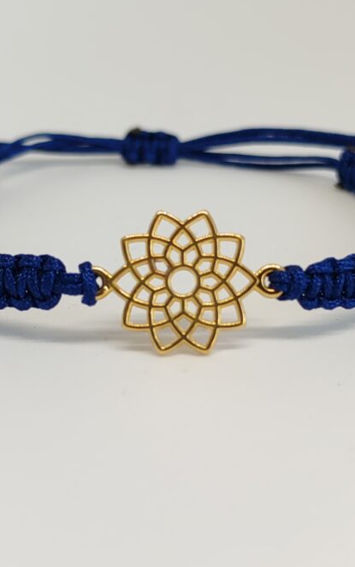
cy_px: 295
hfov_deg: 14.7
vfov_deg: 23.3
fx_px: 1377
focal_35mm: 89
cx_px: 178
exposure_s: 1/125
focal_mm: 6.12
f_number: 1.9
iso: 200
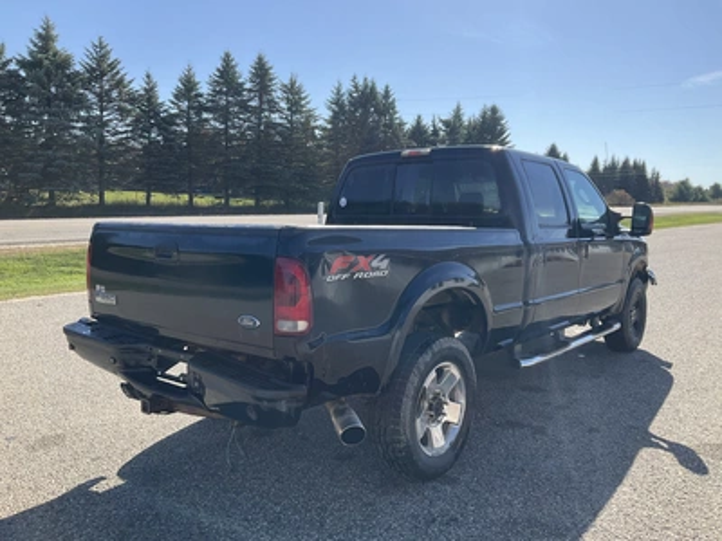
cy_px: 270
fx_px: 605
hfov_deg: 61.7
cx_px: 361
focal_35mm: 29
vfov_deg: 48.2
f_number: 1.8
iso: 25
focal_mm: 3
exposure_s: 1/1221
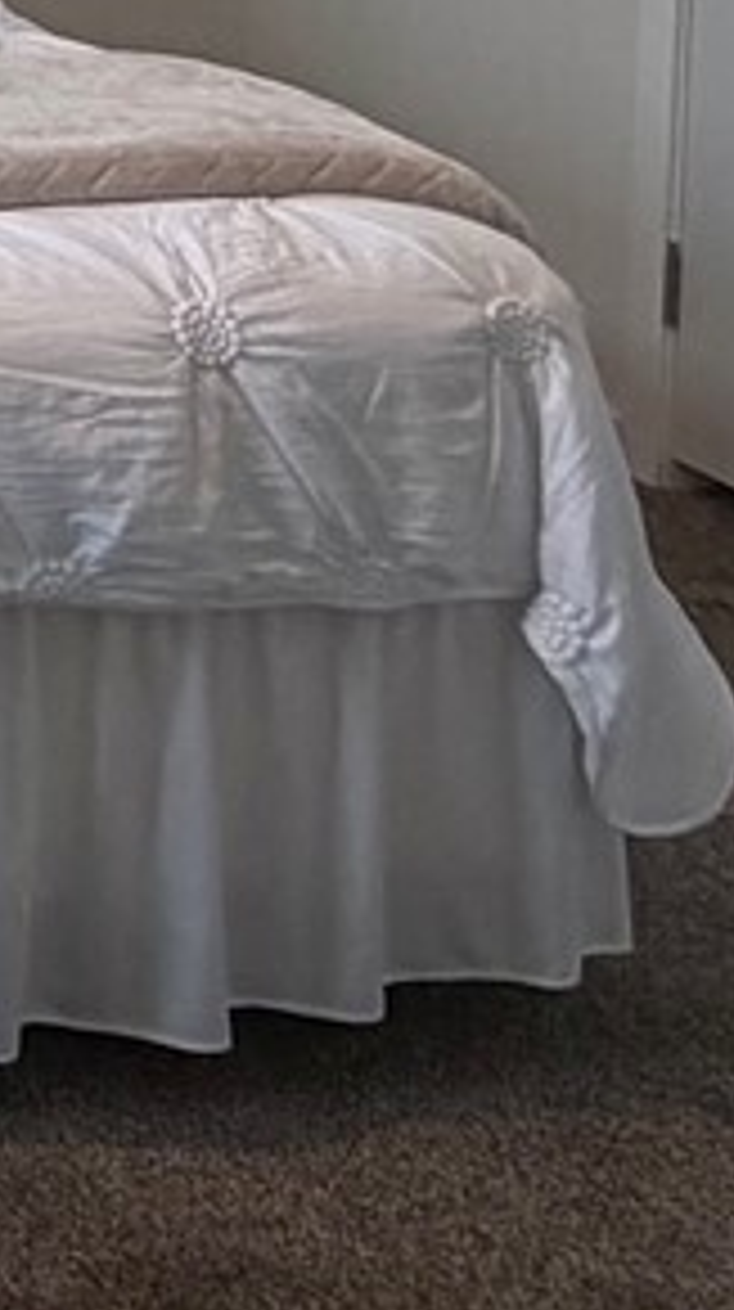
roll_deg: -0.2
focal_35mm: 84
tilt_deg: -3.8
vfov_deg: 22.6
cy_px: -405
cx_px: -1094
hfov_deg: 11.5
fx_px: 2916
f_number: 2.2
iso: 125
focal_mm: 2.22
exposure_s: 1/120
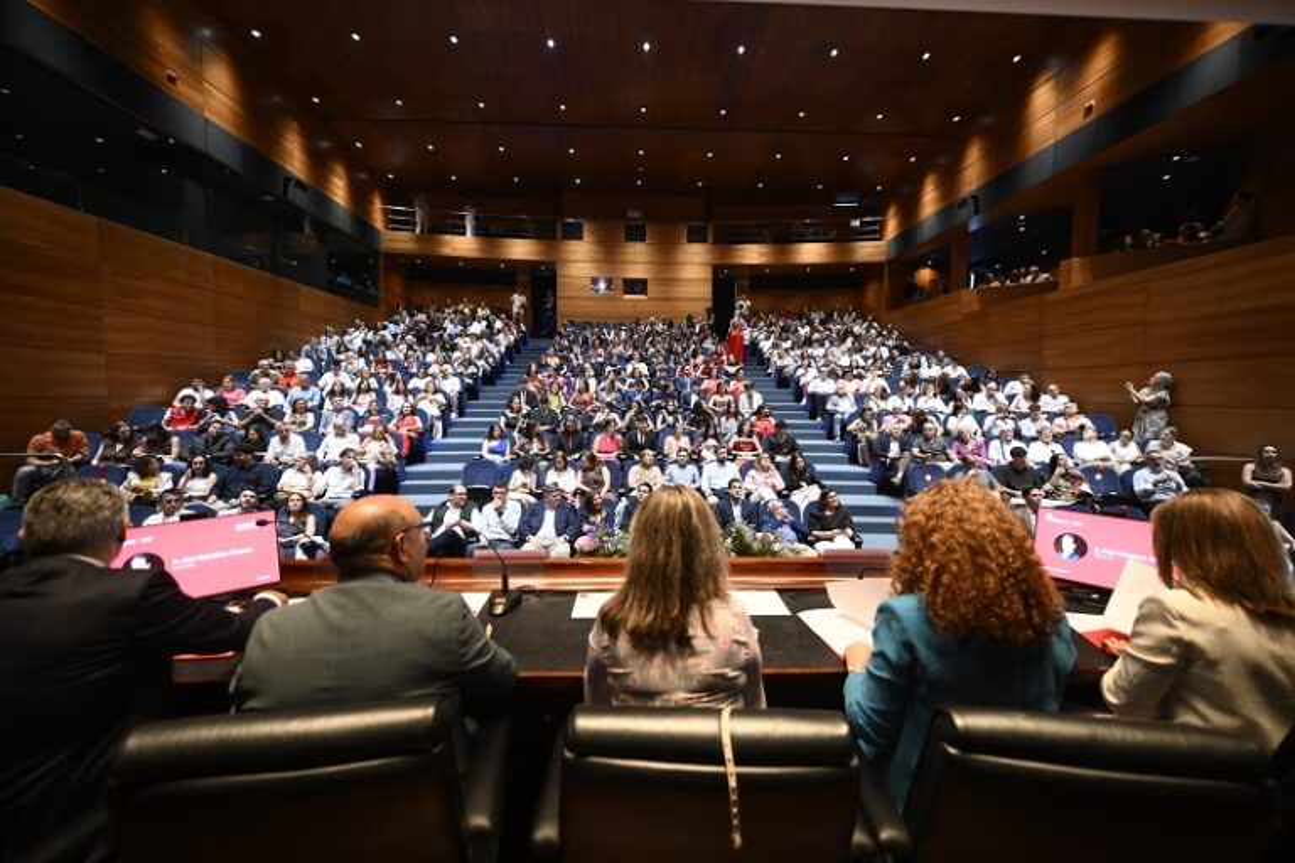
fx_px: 504
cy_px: 432
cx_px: 648
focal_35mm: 14
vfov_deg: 81.2
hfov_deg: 104.3
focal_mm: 14
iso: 5000
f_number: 3.2
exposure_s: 1/100
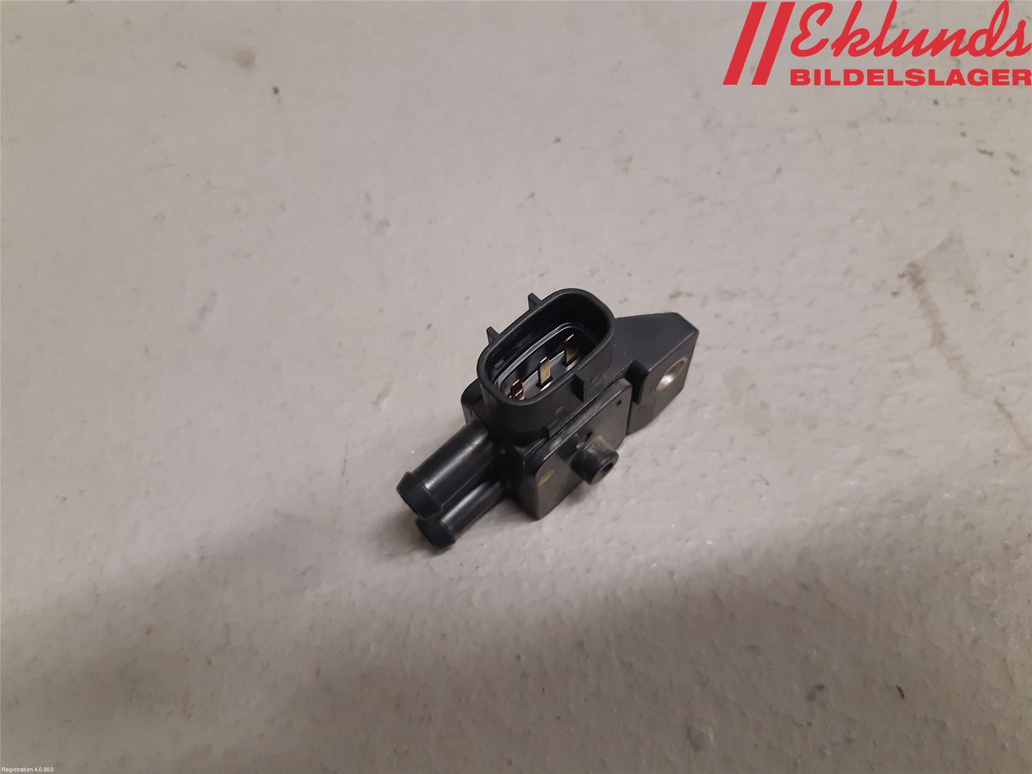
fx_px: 775
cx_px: 516
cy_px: 387
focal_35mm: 26
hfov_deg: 67.3
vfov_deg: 53.1
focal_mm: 3.93
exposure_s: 1/50
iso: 160
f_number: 1.7
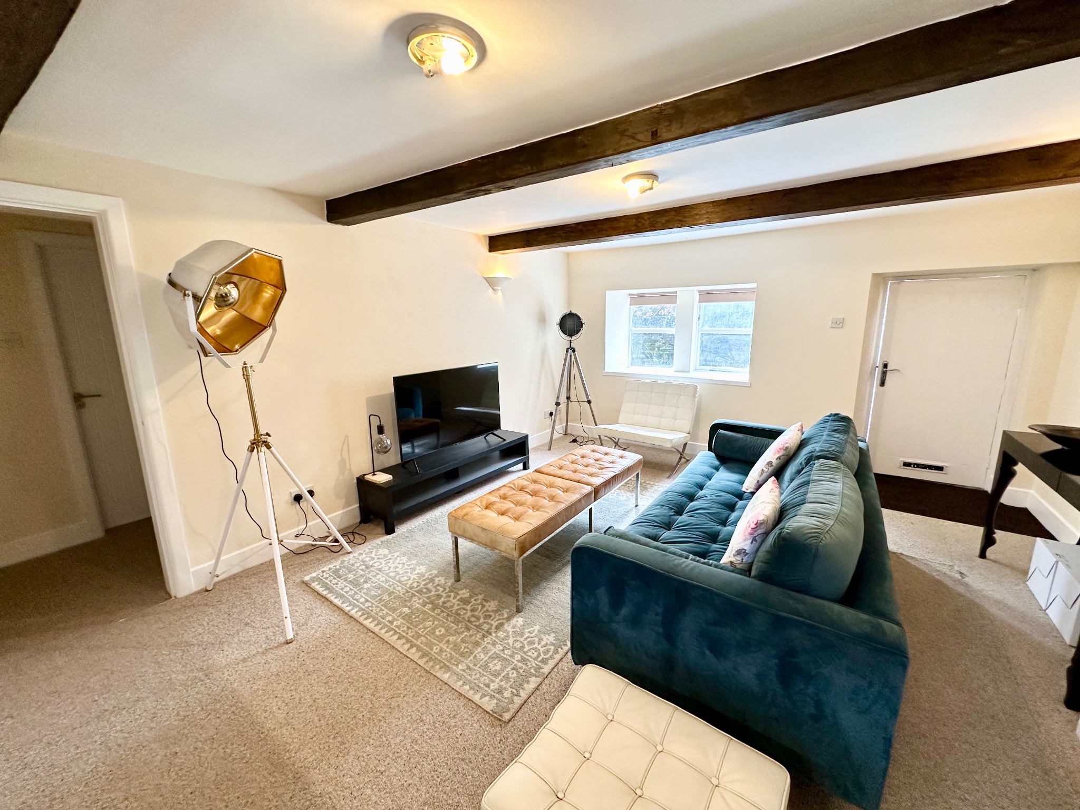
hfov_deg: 102.1
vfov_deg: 85.7
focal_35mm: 14
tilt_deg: -11.4
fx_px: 437
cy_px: 405
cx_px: 540
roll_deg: +1.0
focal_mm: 2.22
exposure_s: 1/100
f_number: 2.2
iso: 160
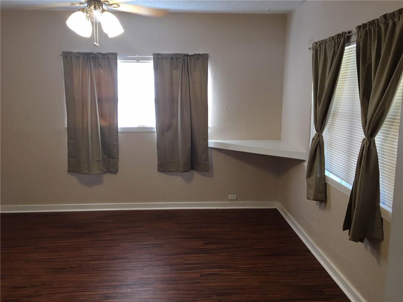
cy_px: 151
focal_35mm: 29
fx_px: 338
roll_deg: +0.0
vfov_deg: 48.2
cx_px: 202
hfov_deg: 61.7
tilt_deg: -8.6
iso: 25
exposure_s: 1/15
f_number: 2.2
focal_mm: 4.15
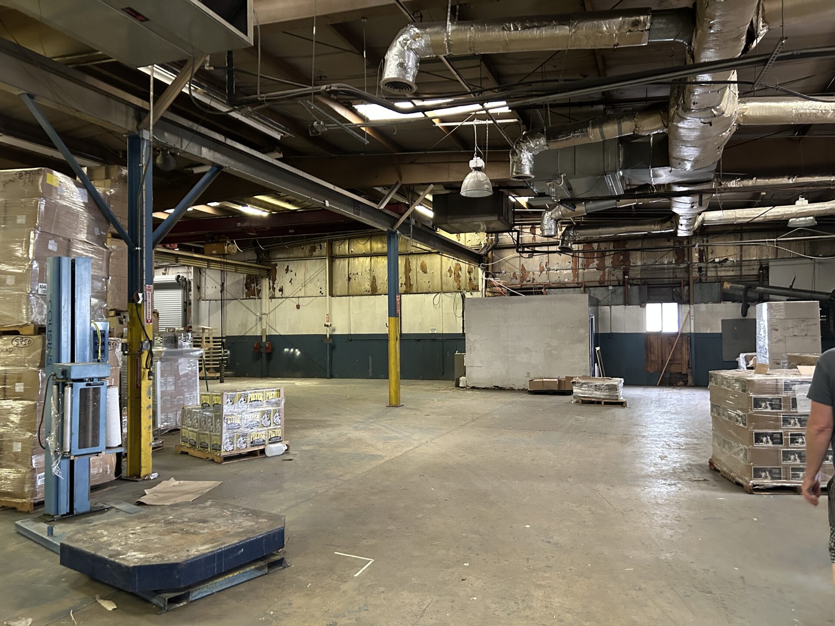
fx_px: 627
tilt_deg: +0.9
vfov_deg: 53.1
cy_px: 313
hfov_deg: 67.3
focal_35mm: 26
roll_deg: -0.1
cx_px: 418
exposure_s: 1/40
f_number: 1.5
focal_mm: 5.7
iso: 500
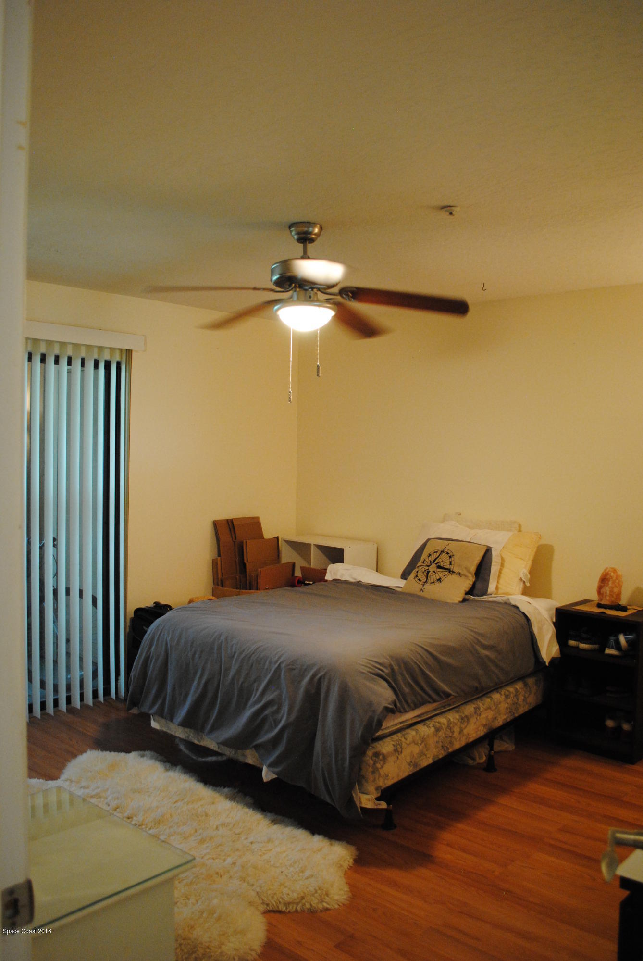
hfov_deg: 43.7
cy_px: 480
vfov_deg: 61.9
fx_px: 801
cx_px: 322
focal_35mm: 30
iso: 900
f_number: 3.8
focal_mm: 20
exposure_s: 1/30
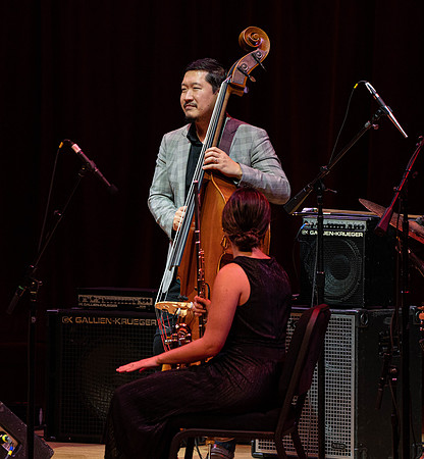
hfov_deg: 4.4
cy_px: 205
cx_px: 198
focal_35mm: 380
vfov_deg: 4.8
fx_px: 5490
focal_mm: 259
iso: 3200
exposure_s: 1/320
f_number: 7.1
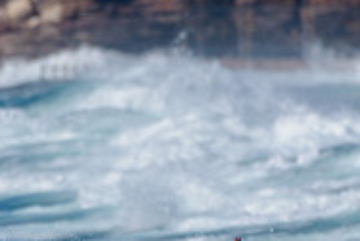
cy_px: 366
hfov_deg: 1.1
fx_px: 18899
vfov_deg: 0.7
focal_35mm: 1887
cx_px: 172
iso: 110
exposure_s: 1/2000
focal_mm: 500
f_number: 5.6
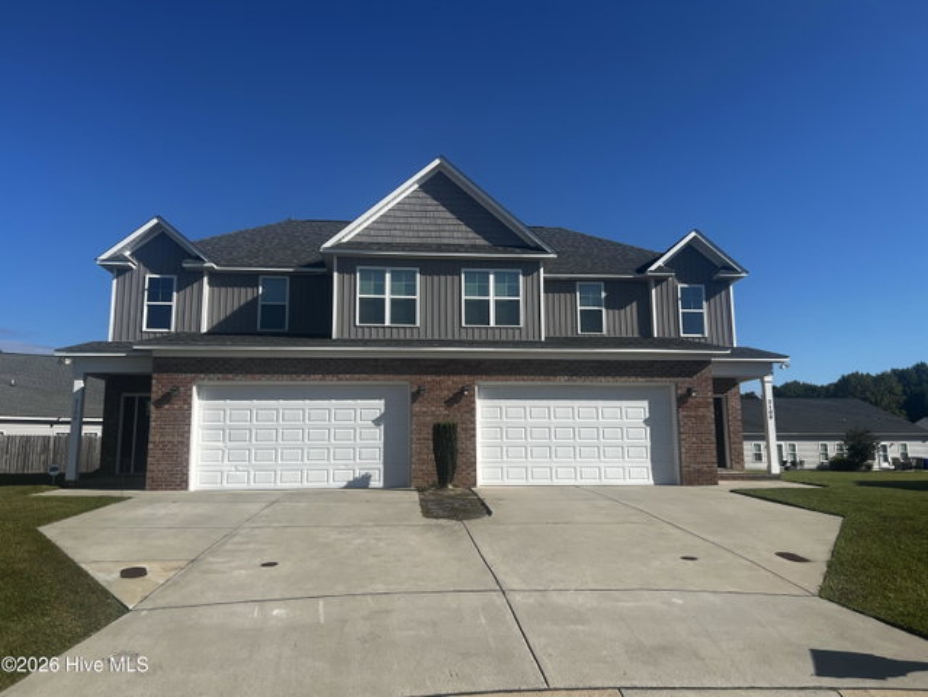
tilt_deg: +9.0
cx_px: 464
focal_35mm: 26
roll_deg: +0.9
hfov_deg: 67.3
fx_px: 697
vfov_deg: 53.1
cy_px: 348
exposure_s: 1/6211
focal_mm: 5.7
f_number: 1.5
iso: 50
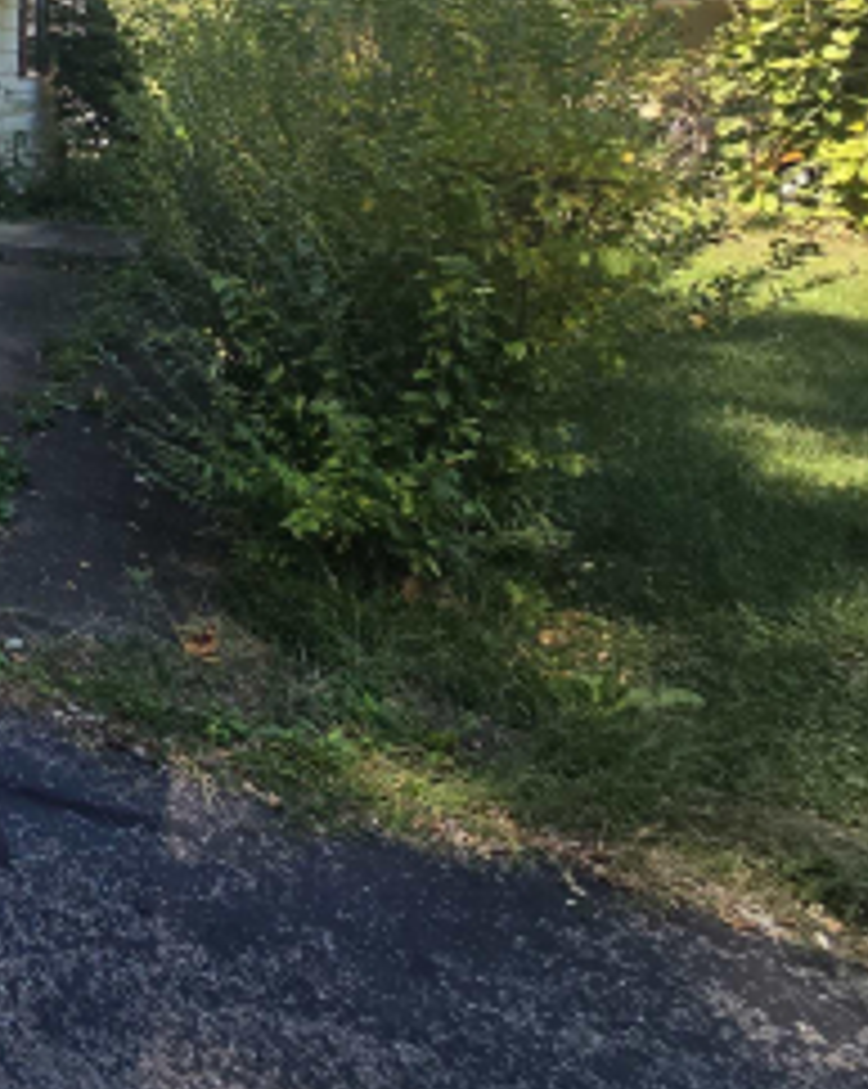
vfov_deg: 45.7
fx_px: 1126
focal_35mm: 35
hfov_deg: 24.3
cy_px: 72
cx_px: -609
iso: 50
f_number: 2.2
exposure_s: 1/542
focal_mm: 2.2
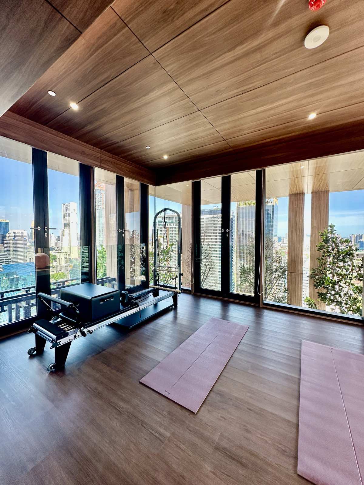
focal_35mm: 14
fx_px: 196
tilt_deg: -1.4
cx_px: 182
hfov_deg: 85.7
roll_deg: -0.4
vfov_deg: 102.1
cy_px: 242
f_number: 2.2
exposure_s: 1/125
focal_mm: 2.22
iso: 40
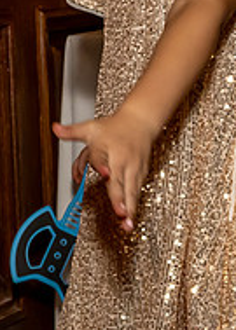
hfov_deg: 8.1
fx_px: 1661
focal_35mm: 177
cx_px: 128
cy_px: -40
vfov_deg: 11.2
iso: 1250
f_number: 7.1
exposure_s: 1/500
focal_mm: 28
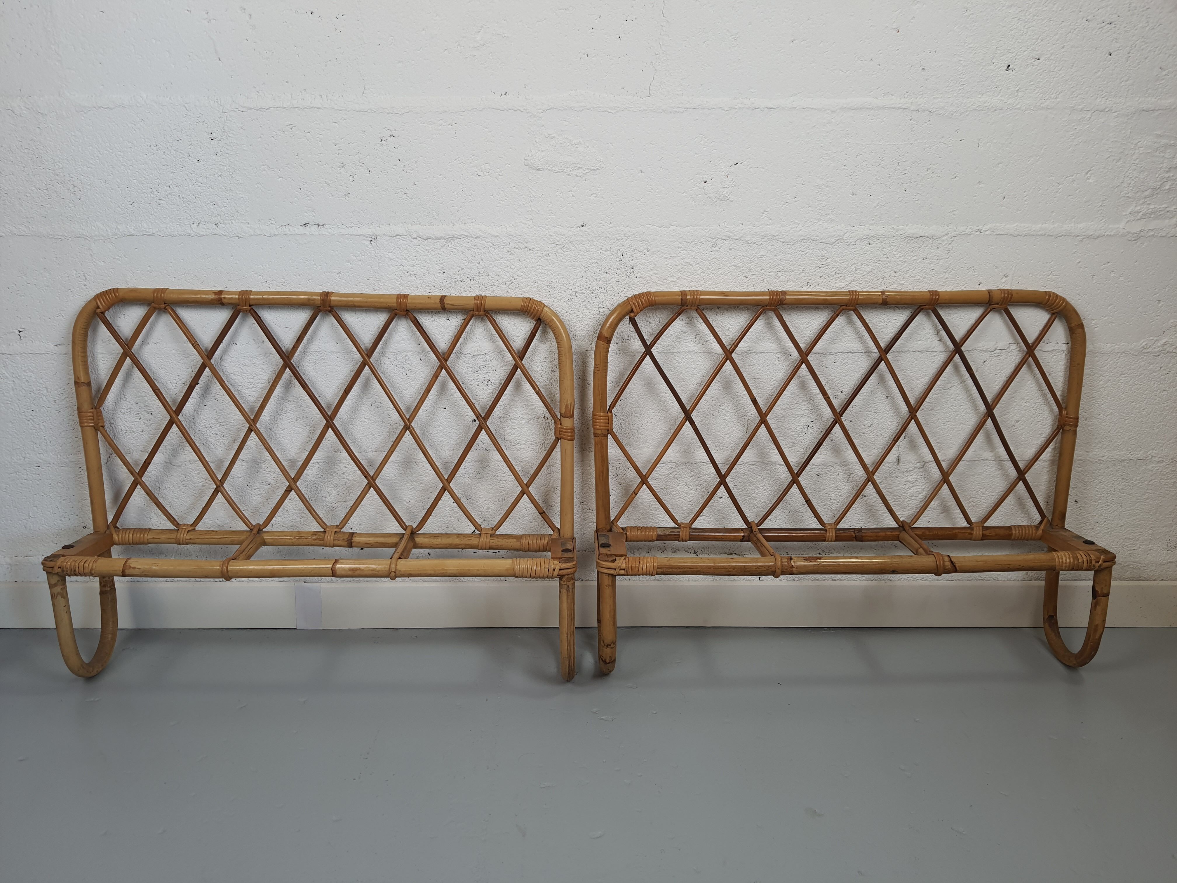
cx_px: 588
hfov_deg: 67.3
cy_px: 442
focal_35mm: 26
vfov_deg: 53.1
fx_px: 884
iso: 64
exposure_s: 1/120
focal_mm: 4.32
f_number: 1.7
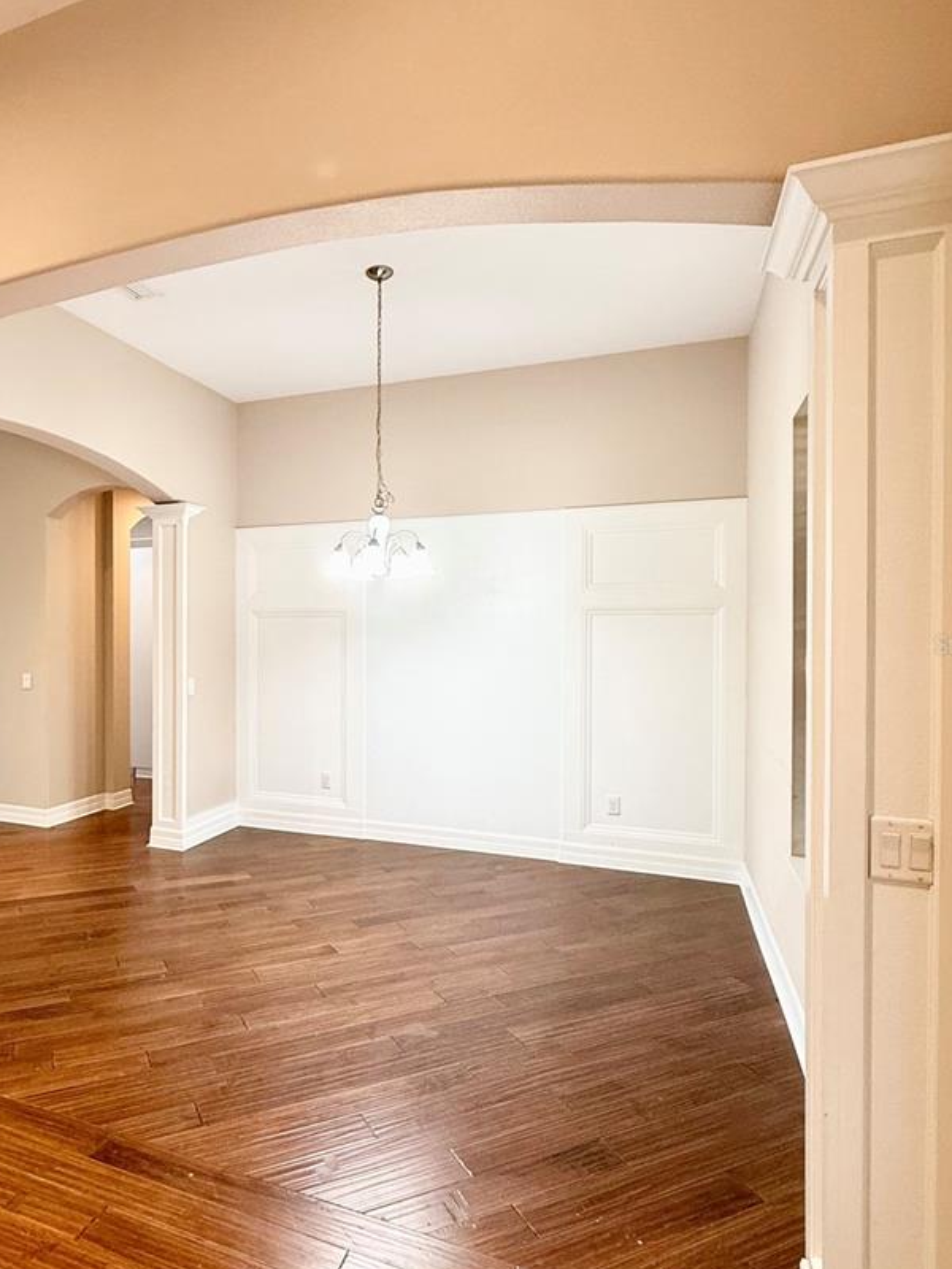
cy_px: 644
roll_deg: -0.7
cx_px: 333
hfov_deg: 62.2
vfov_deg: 79.0
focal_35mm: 21
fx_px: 770
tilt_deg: -0.6
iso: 160
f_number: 2.2
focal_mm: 2.22
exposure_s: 1/60
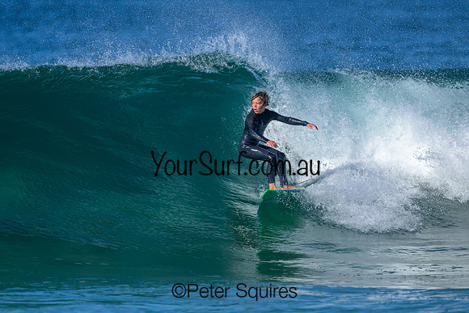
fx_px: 11011
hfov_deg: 2.4
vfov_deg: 1.6
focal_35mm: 845
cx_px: 248
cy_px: 148
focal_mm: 800
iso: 280
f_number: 6.3
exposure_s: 1/2000
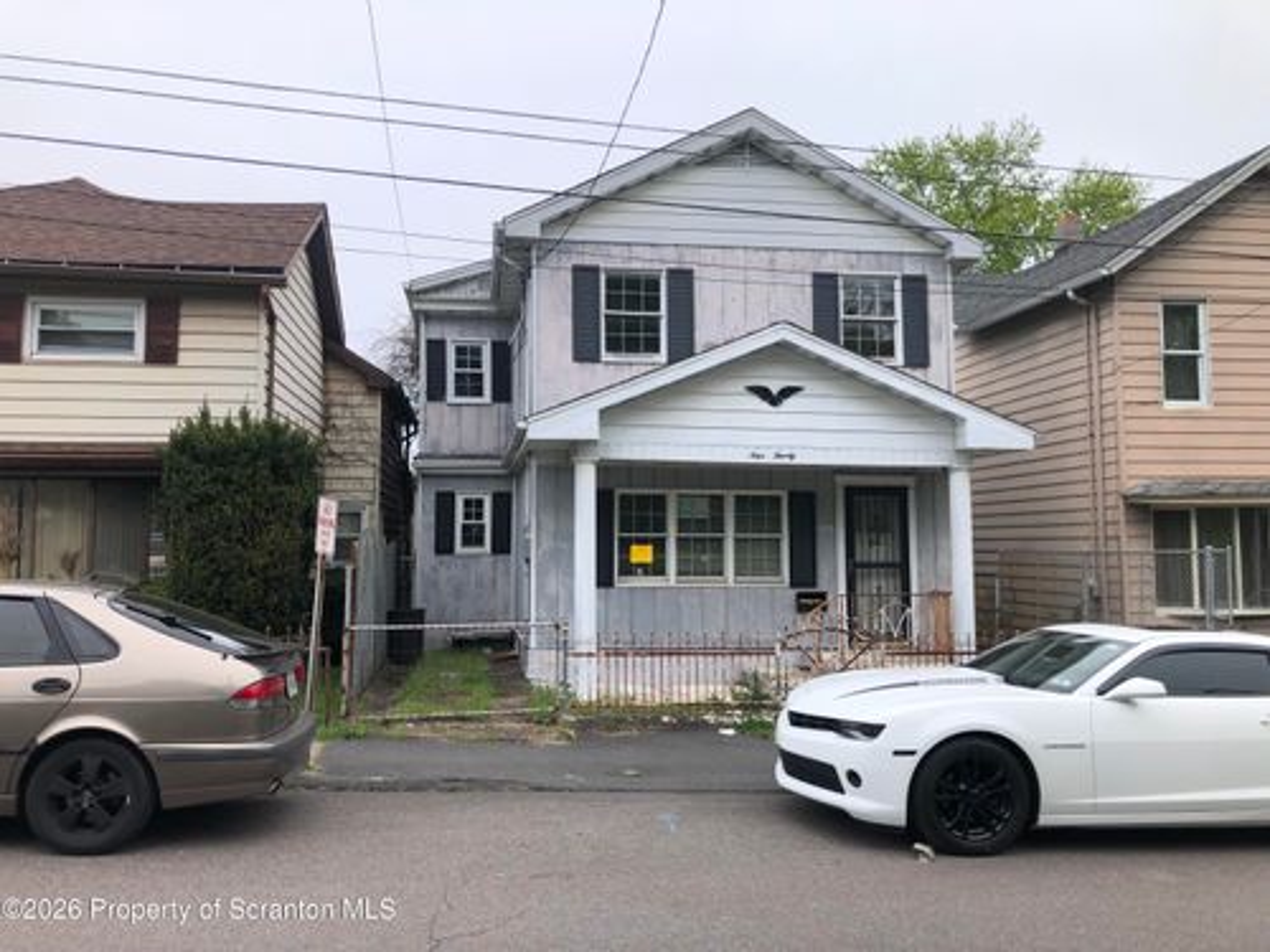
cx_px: 635
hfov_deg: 63.4
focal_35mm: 28
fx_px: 1027
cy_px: 476
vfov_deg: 49.7
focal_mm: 3.99
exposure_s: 1/1389
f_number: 1.8
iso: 20
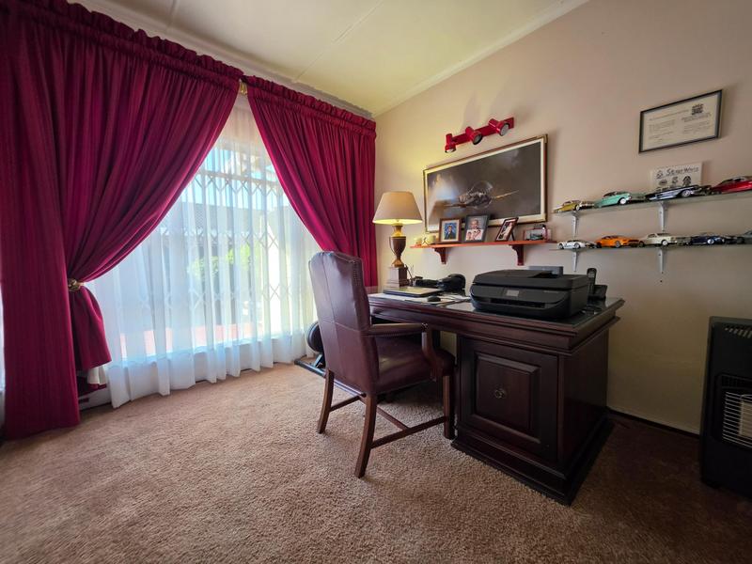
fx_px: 282
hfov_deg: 106.2
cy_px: 282
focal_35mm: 13
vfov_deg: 89.9
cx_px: 376
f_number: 1.9
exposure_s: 1/100
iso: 125
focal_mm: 2.2
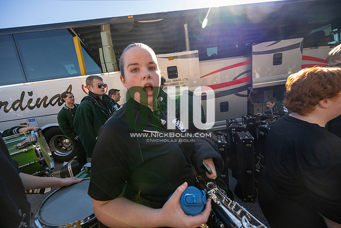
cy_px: 114
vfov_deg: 81.2
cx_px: 170
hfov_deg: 104.2
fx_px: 133
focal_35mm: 14
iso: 1250
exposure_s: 1/2000
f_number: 5
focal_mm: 14
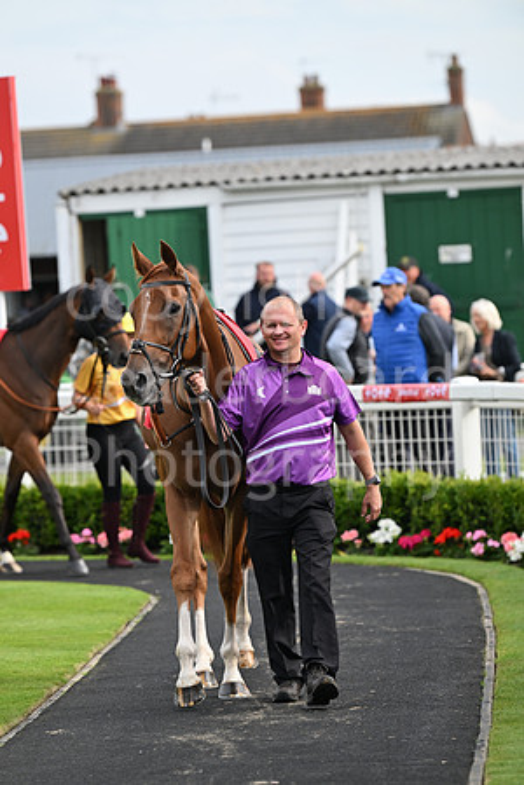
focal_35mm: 200
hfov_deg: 6.9
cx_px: 262
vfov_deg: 10.3
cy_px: 392
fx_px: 4366
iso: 800
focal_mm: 200
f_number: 4.5
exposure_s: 1/2500
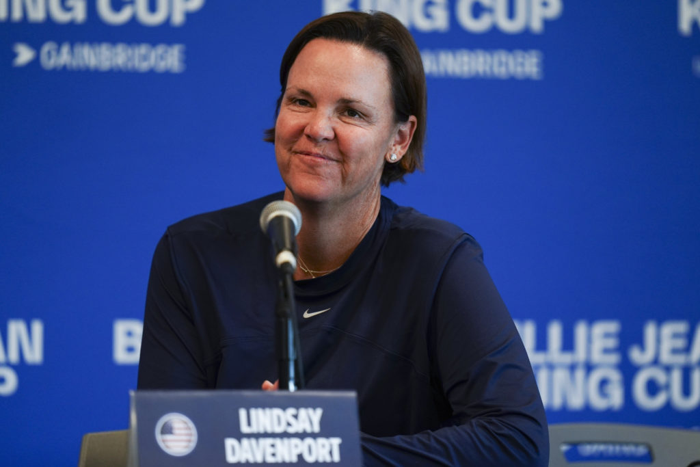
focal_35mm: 400
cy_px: 234
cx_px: 350
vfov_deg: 3.4
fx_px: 7778
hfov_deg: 5.2
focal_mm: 400
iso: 2000
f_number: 2.8
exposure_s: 1/640
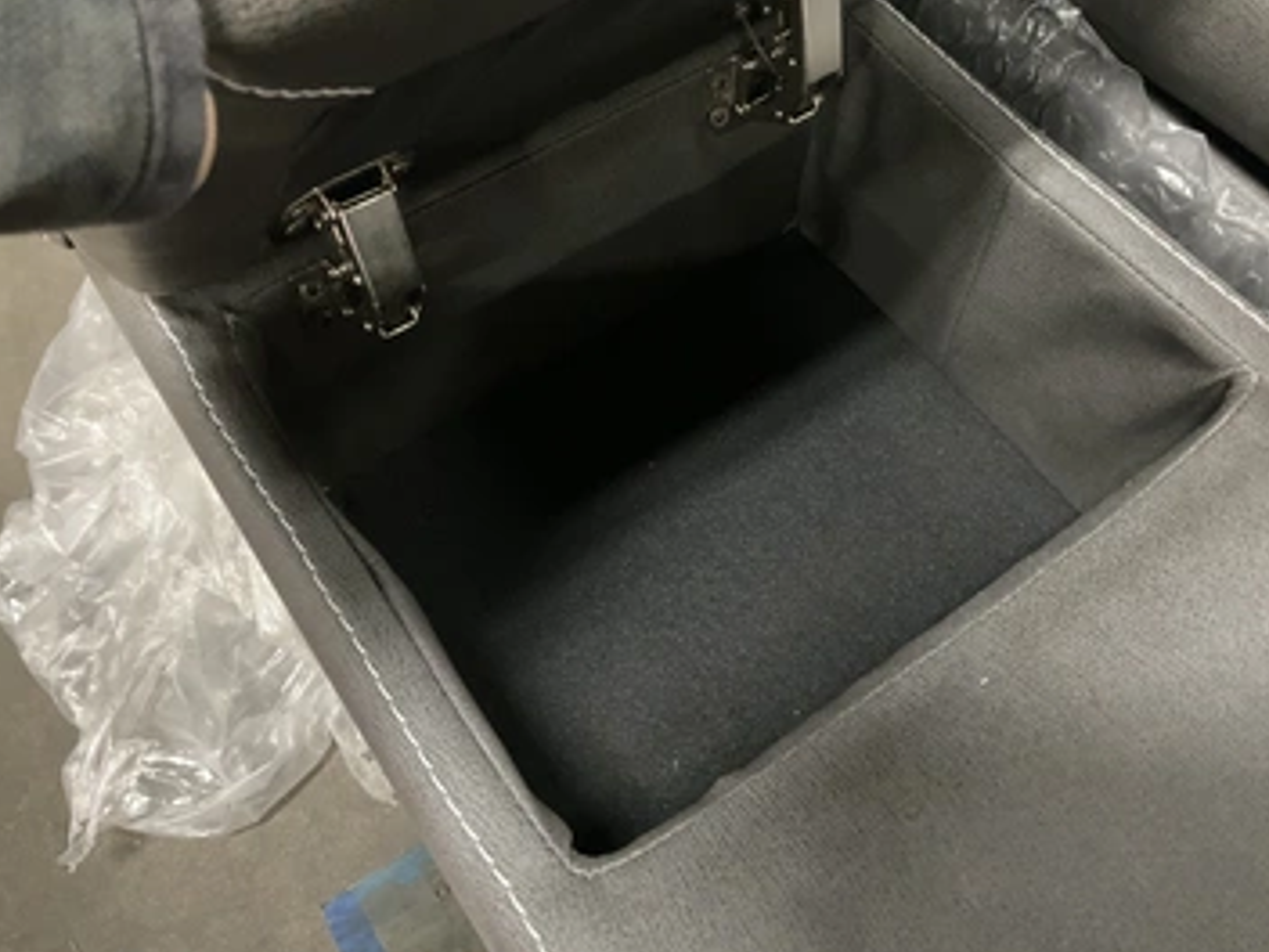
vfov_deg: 42.9
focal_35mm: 33
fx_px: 1210
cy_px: 451
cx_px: 663
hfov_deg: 55.3
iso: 500
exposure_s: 1/20
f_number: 1.8
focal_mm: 3
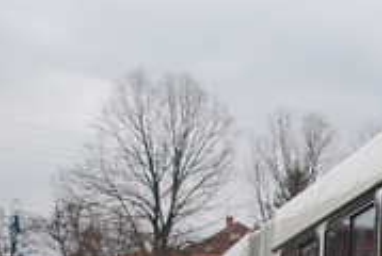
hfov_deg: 15.1
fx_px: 1254
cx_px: 681
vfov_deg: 11.4
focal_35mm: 118
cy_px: 333
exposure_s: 1/160
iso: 250
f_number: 6.3
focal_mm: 22
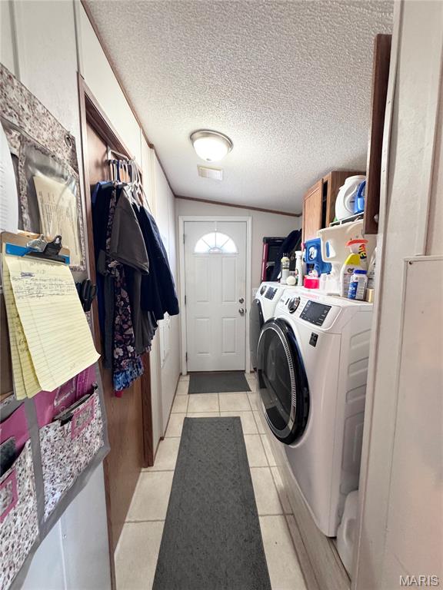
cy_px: 295
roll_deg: +0.6
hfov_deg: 85.7
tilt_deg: -5.9
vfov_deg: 102.1
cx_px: 222
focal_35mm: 14
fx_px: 239
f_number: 2.2
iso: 400
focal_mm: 2.22
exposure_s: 1/60
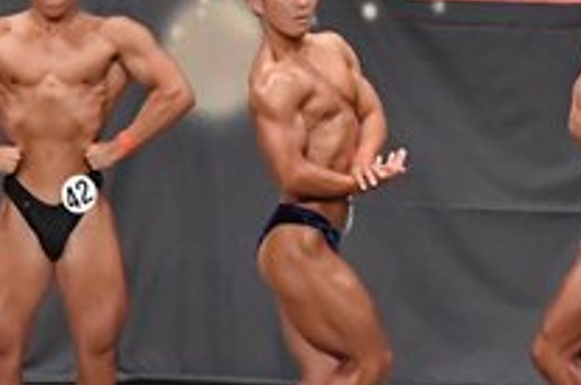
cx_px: 177
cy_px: 179
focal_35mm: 362
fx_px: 5833
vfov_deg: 3.8
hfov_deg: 5.7
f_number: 5.6
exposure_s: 1/400
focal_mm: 65
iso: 6400
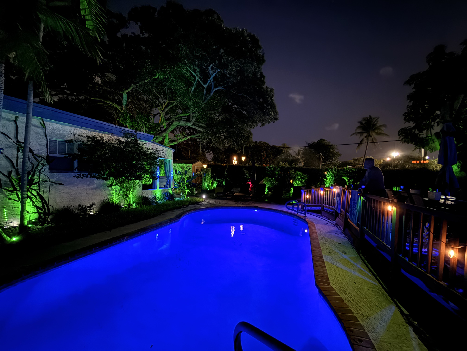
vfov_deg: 85.7
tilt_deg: -0.2
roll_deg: -1.1
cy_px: 176
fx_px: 189
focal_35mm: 14
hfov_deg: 102.1
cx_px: 234
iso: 1250
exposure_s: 1/4
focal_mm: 2.22
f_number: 2.2
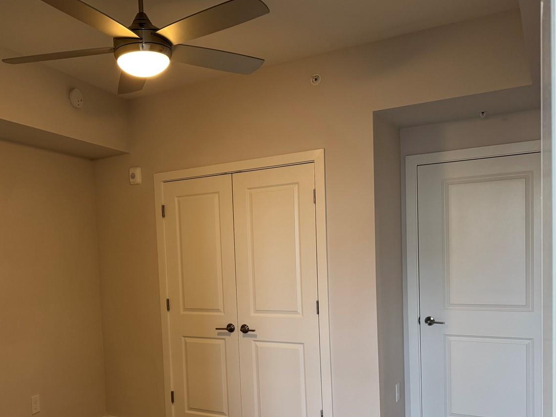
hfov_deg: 53.1
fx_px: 546
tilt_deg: -3.9
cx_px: 195
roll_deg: +2.5
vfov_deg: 41.2
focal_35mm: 34
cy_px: 285
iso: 200
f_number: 1.78
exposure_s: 1/120
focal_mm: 6.76
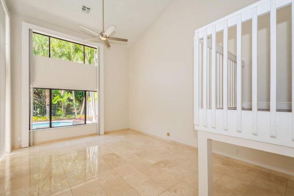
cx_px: 147
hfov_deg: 100.4
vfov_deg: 77.3
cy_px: 98
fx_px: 122
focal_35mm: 15
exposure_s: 1/125
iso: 200
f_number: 5.6
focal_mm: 10
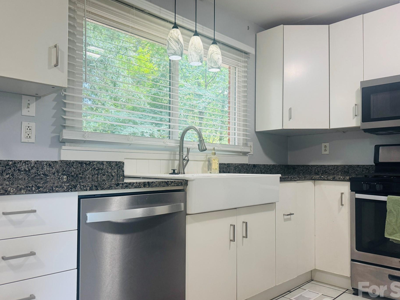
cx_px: 203
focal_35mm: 27
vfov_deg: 51.3
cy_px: 156
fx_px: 312
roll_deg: -2.4
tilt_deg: +1.3
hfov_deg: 65.3
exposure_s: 1/120
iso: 200
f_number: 1.78
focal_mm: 6.76
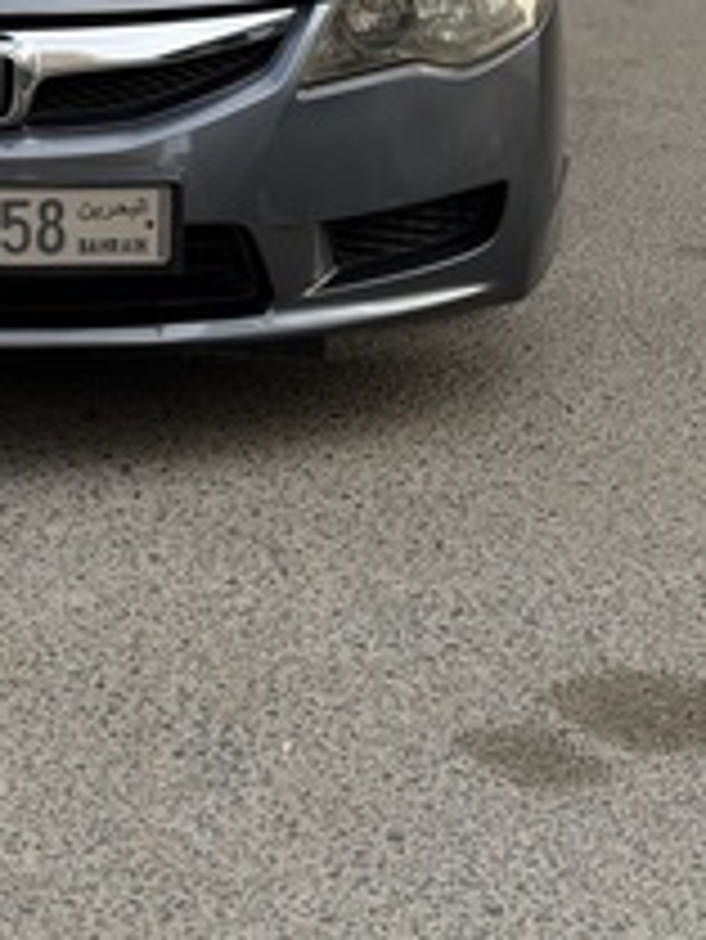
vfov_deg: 18.1
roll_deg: -0.1
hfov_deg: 13.9
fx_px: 2852
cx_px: -20
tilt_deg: -13.2
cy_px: -70
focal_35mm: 105
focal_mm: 6.76
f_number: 1.78
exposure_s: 1/1041
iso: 80
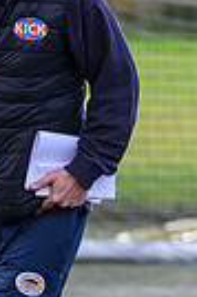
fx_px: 6682
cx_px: -54
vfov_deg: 2.5
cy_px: 275
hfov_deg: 1.7
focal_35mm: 812
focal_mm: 150
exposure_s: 1/1000
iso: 500
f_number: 3.5
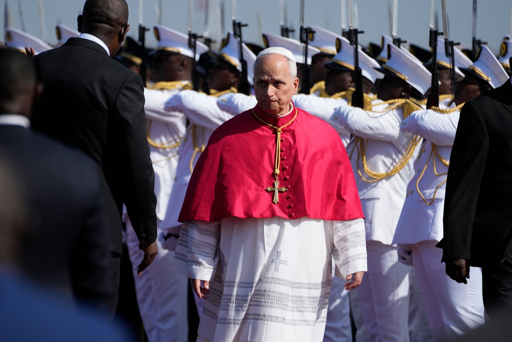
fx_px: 8533
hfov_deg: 3.4
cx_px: 256
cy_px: 171
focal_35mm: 600
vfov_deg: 2.3
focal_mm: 400
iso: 400
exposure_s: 1/3200
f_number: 5.6
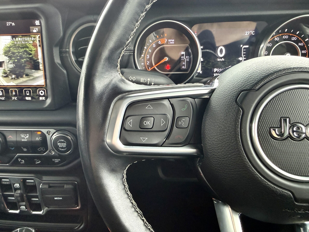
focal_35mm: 24
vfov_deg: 56.8
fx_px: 214
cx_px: 154
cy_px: 116
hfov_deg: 71.6
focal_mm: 2.22
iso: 320
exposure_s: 1/80
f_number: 2.2
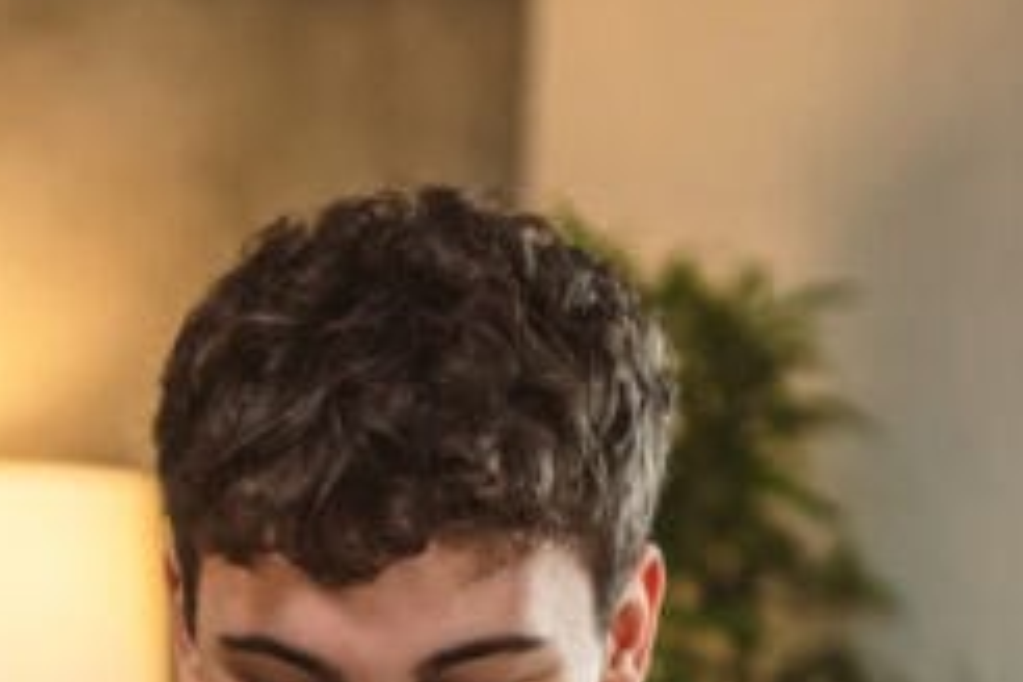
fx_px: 4859
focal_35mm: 171
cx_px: 8
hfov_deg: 11.9
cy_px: 1381
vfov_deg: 7.7
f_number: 1.6
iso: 800
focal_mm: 35
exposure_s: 1/500
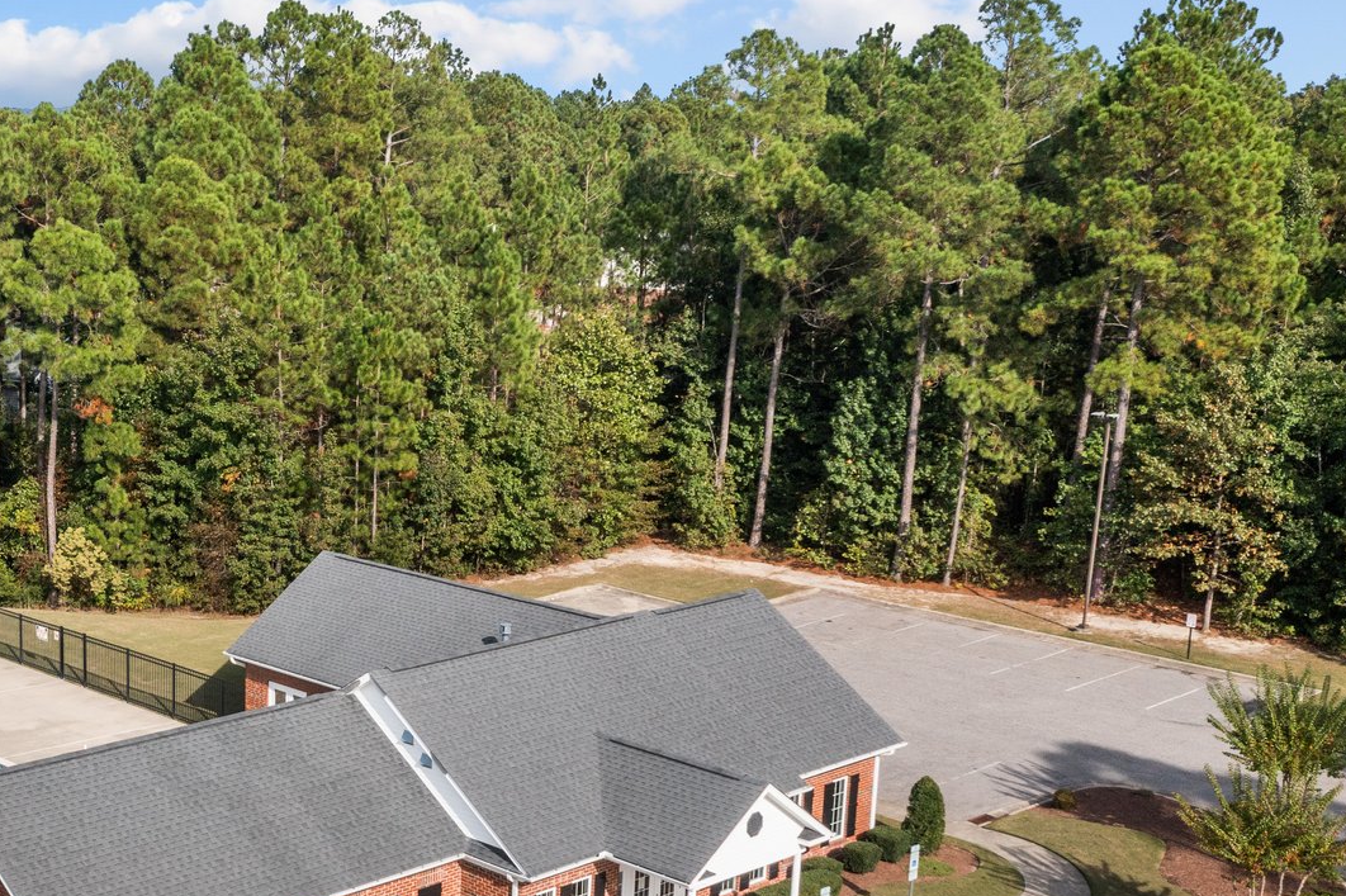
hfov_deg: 35.0
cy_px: 621
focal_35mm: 54
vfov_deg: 24.9
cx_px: 157
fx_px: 2018
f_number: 6.3
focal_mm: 10.26
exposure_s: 1/800
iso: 100
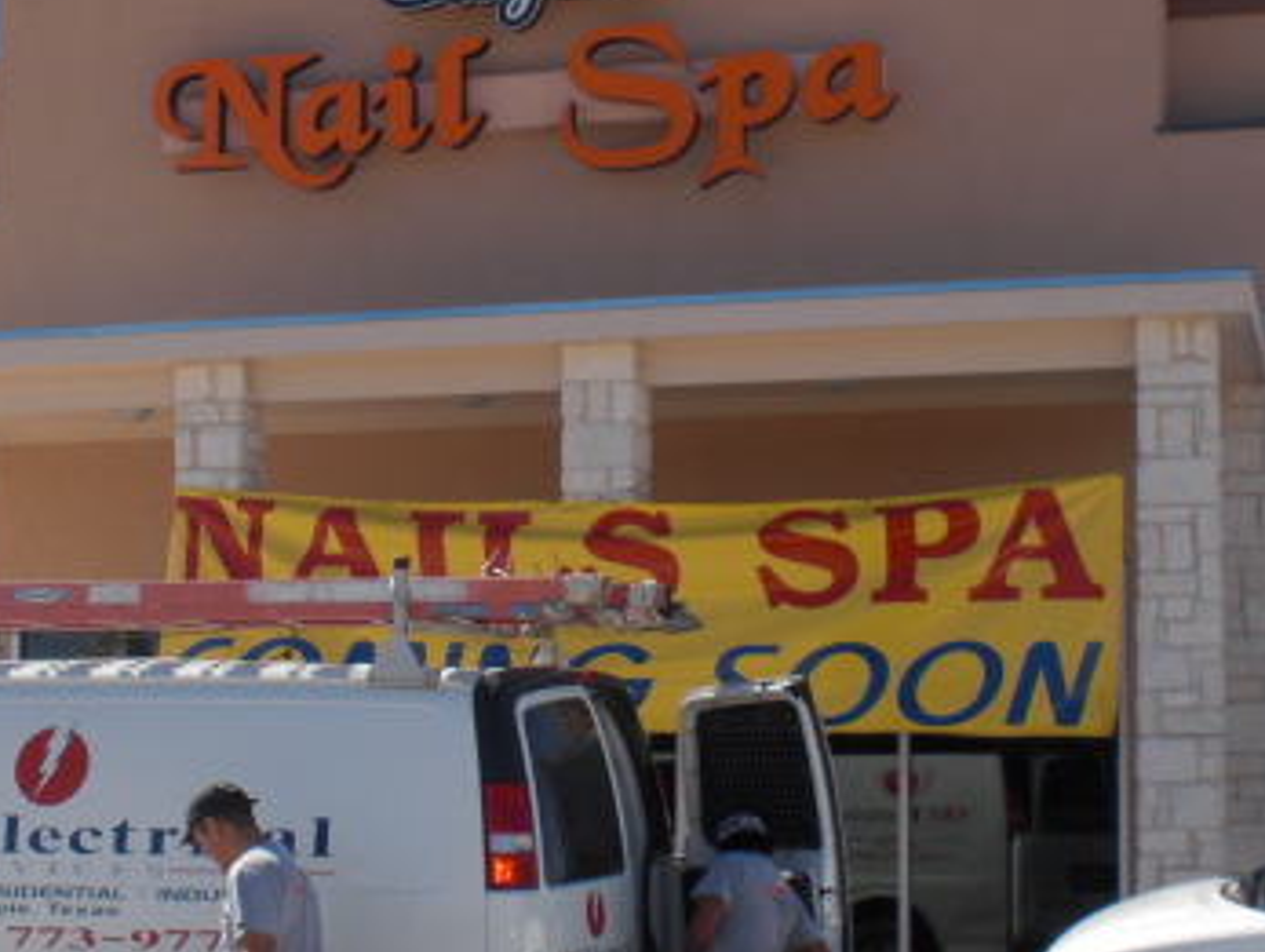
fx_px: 2561
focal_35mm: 70
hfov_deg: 27.7
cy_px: 700
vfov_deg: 20.9
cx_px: 540
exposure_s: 1/320
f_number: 5.6
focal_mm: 6.3
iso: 64
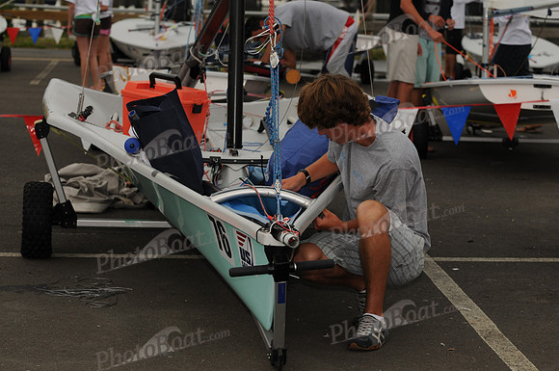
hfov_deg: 19.5
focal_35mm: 105
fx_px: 1628
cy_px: 186
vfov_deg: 13.0
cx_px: 280
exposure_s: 1/800
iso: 200
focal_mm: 70
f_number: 5
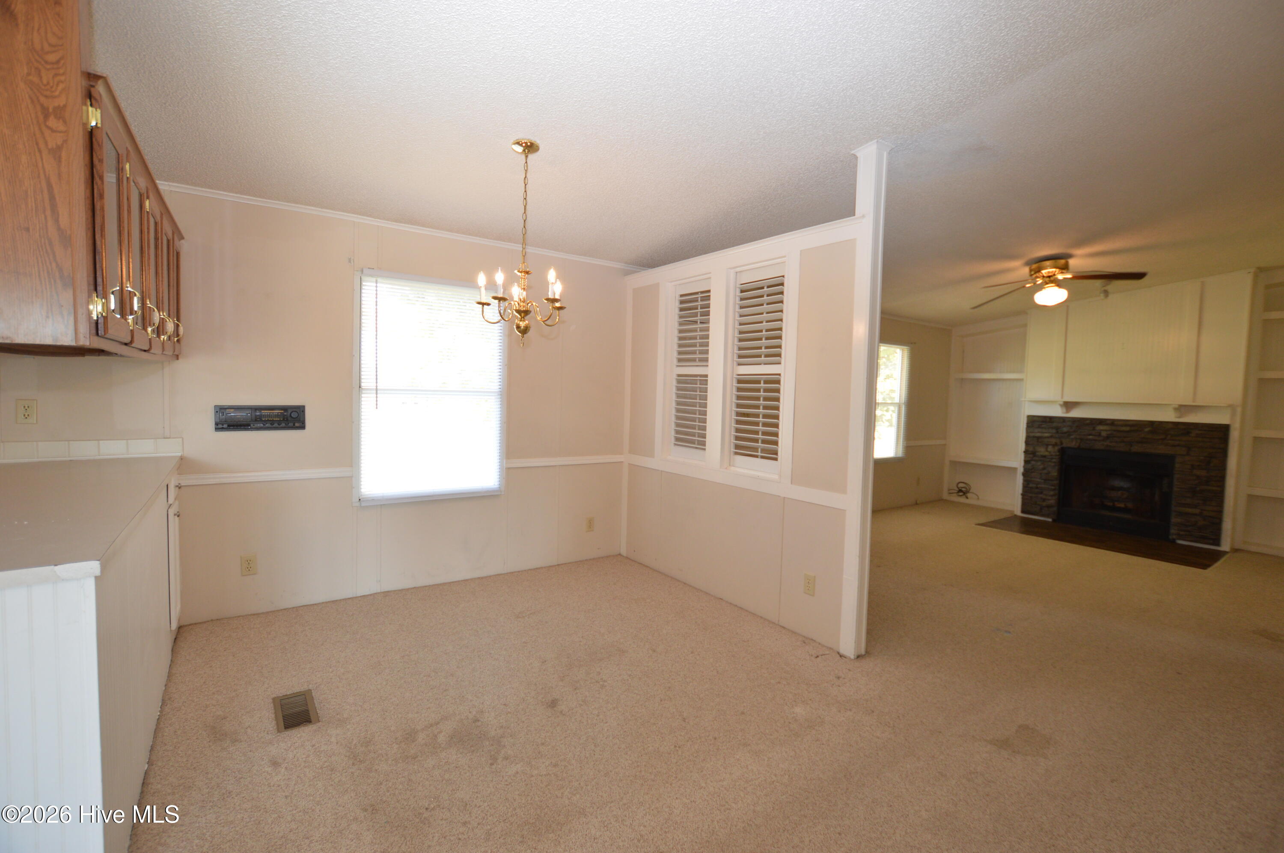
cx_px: 642
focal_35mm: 15
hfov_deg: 100.4
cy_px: 426
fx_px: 534
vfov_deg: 77.2
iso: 400
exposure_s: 1/60
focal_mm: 10
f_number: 4
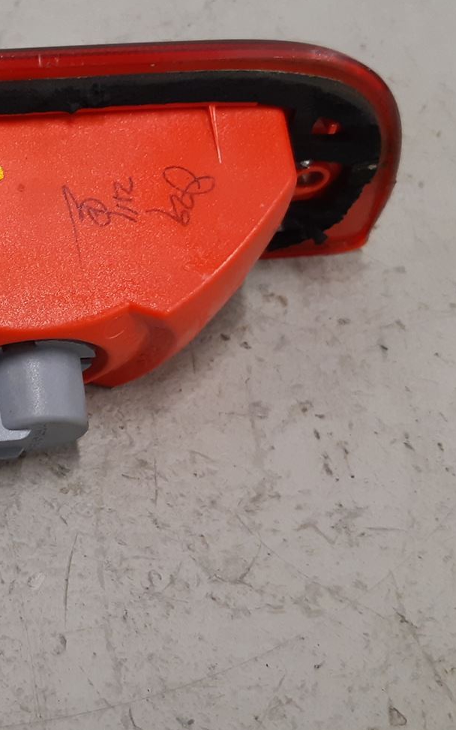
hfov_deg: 21.3
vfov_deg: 34.8
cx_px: -39
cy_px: 248
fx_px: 1153
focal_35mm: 58
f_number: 1.7
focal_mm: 3.93
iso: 160
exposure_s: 1/50
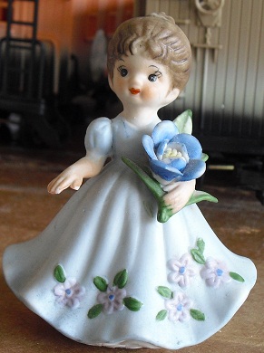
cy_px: 176
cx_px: 132
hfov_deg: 39.5
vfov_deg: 51.4
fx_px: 367
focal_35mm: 36
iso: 200
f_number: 3.1
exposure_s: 1/100
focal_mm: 6.3
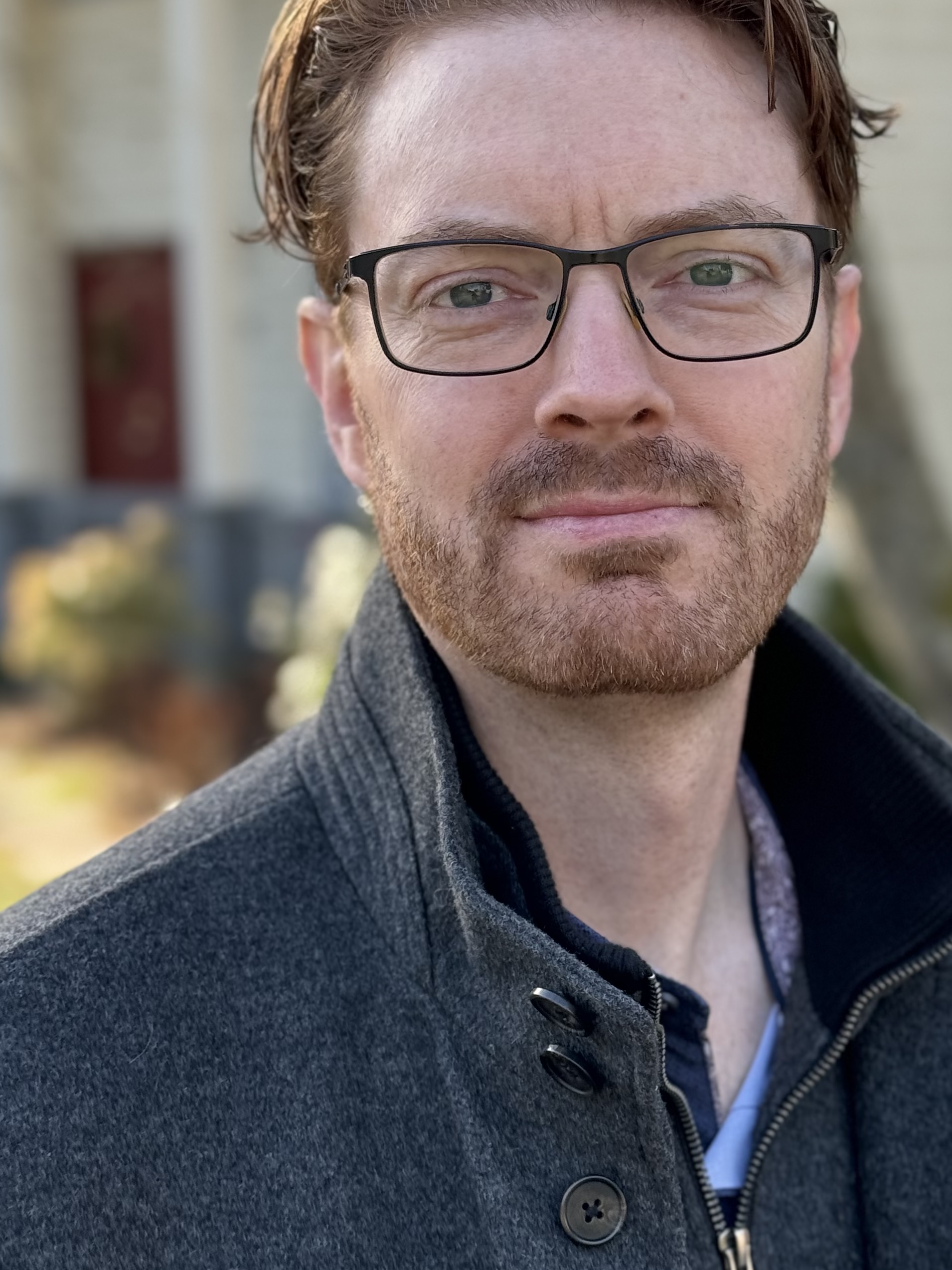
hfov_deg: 19.3
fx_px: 2787
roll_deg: +2.3
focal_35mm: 76
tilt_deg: -2.6
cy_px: 535
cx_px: 634
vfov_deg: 25.6
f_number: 1.78
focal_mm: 6.86
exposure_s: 1/402
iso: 64
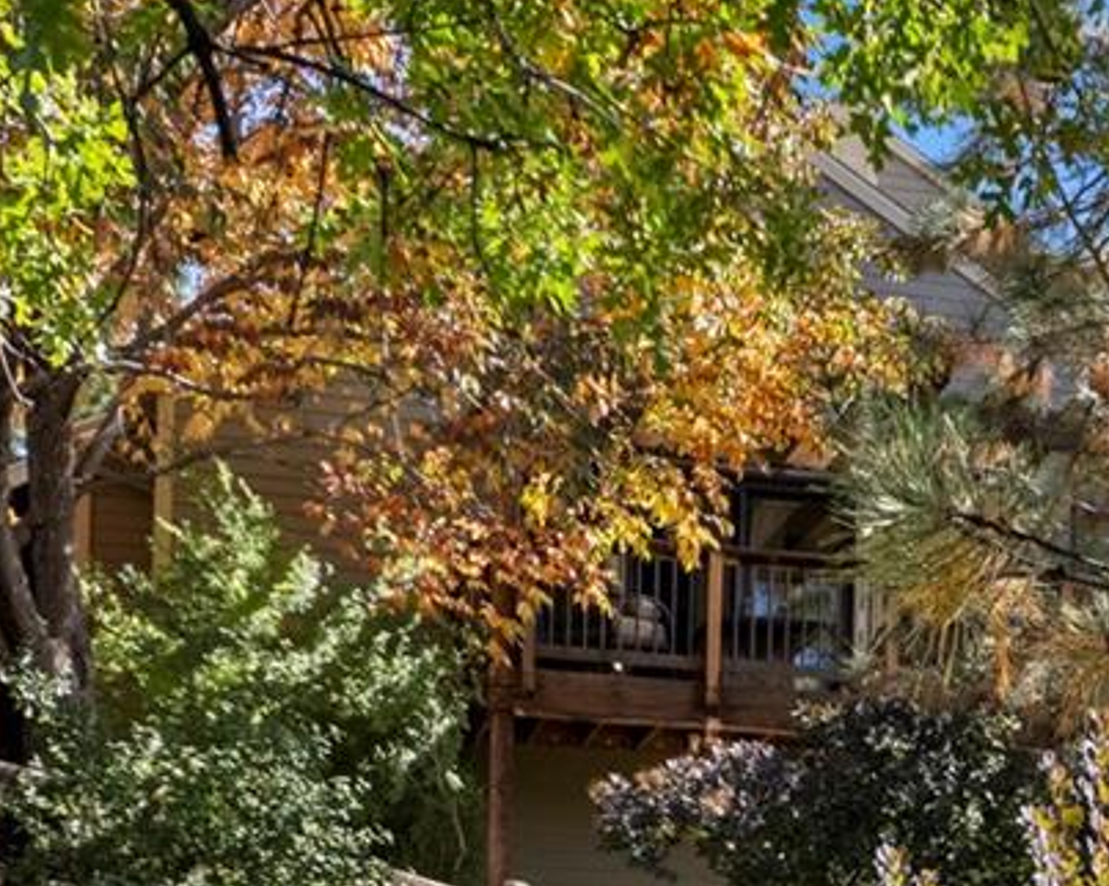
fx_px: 2690
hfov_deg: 21.9
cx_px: 1249
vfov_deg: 17.5
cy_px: 1168
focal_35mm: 82
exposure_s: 1/640
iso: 100
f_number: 2.8
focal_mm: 8.38
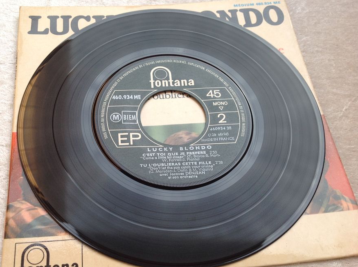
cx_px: 158
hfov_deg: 46.8
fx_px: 413
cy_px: 152
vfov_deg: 35.8
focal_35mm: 40
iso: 50
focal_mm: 4.28
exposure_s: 1/120
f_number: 2.4
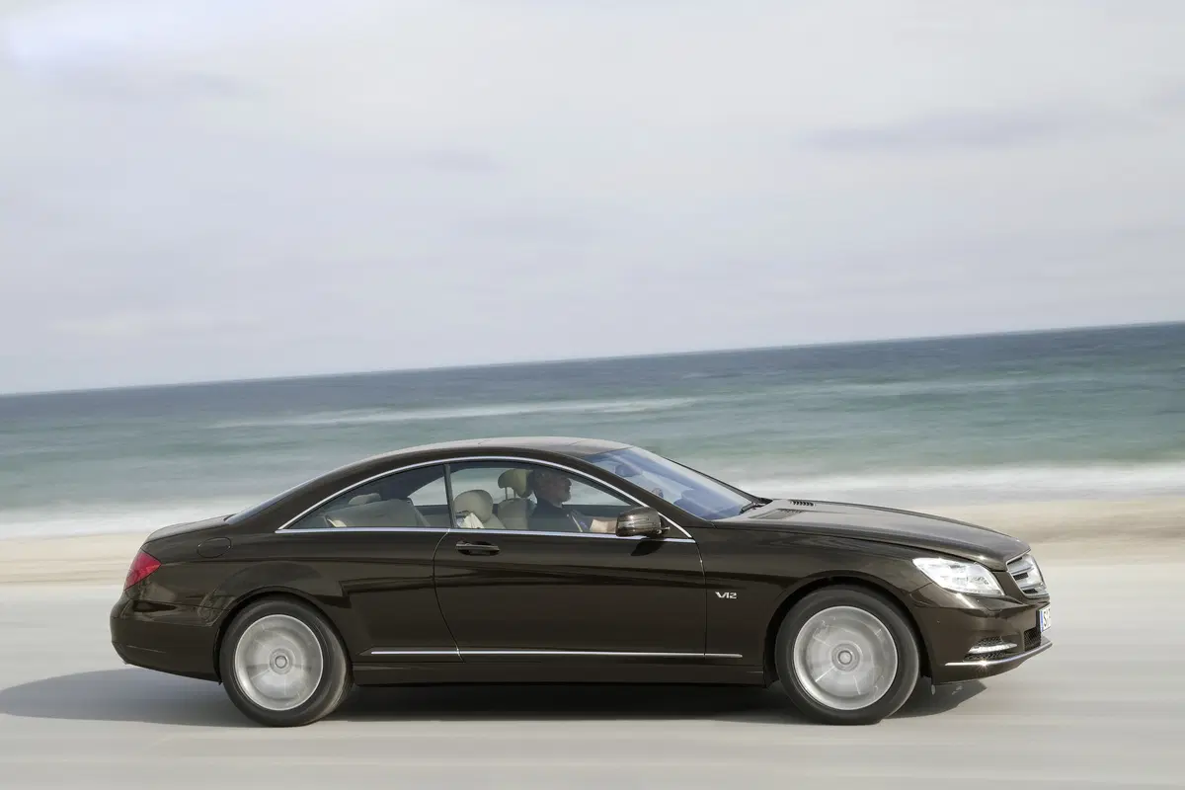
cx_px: 592
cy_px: 395
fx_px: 1843
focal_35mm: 56
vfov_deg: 24.2
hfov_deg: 35.6
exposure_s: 8
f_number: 22
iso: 50
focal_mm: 56
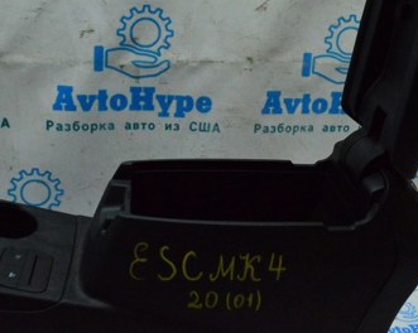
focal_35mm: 49
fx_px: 605
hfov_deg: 38.1
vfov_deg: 30.3
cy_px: 84
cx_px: 222
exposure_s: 1/800
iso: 6400
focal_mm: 18
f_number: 6.3
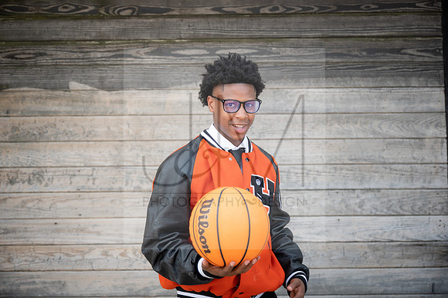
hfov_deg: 41.9
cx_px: 224
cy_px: 149
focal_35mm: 47
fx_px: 585
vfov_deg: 28.6
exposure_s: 1/250
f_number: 2.8
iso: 125
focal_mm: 47
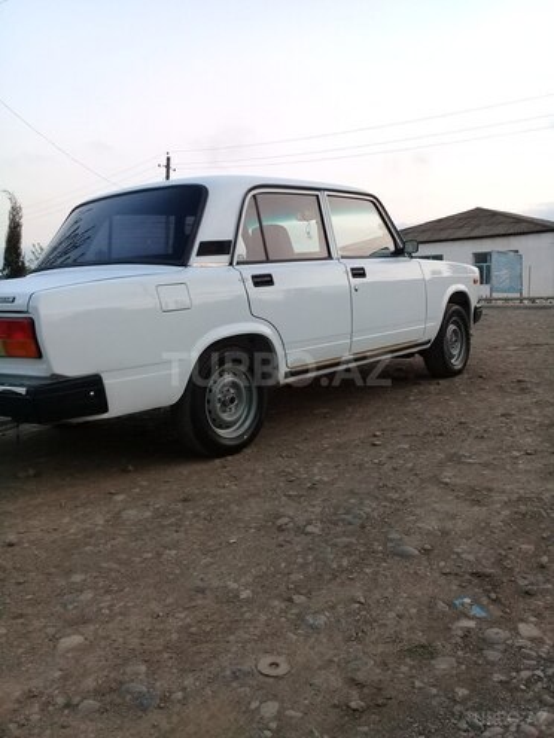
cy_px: 369
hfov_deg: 45.4
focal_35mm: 31
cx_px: 277
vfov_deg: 58.4
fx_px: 662
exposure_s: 1/50
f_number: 2.2
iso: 64
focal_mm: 3.3
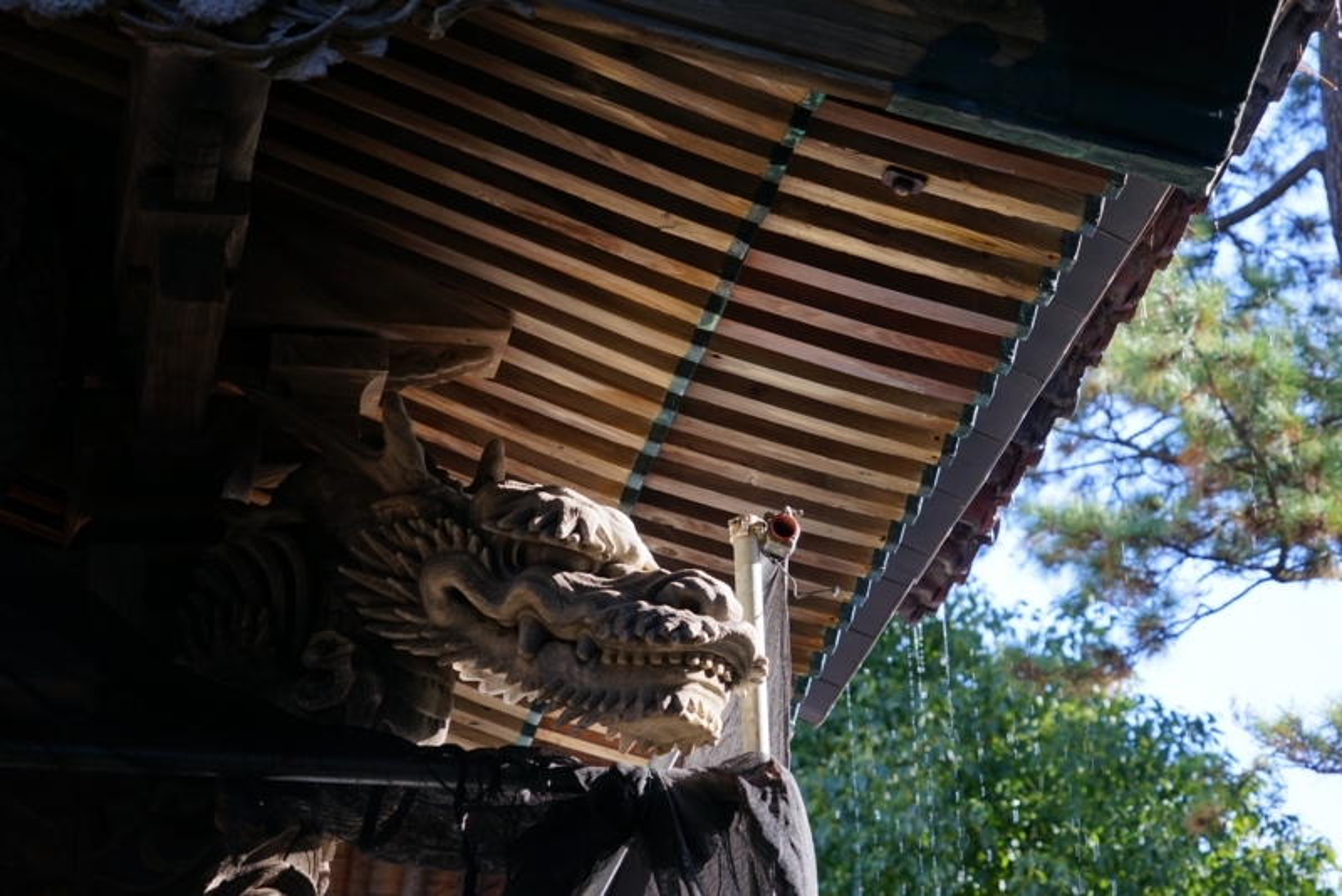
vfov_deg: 12.5
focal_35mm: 110
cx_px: 671
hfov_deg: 18.6
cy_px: 448
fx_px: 4102
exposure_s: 1/125
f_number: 6.3
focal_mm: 110
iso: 200
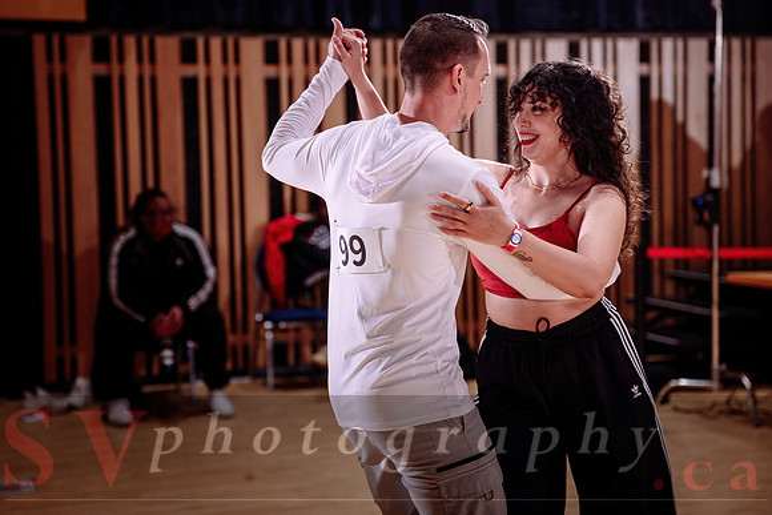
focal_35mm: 67
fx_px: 1447
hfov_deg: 29.9
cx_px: 364
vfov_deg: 20.2
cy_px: 248
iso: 1600
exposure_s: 1/320
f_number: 2
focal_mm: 63
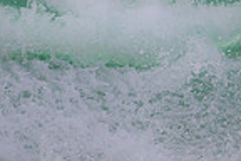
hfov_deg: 0.7
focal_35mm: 2895
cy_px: -138
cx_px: 464
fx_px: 19379
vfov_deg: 0.5
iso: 2000
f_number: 11
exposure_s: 1/1600
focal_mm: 720
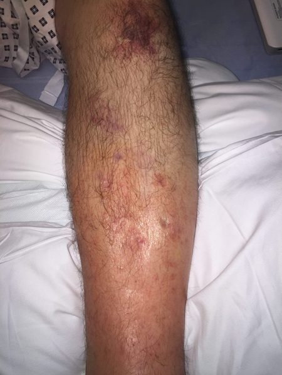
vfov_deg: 61.7
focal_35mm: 29
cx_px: 141
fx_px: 315
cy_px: 188
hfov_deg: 48.2
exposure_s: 1/69
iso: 32
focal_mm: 4.15
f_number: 2.2
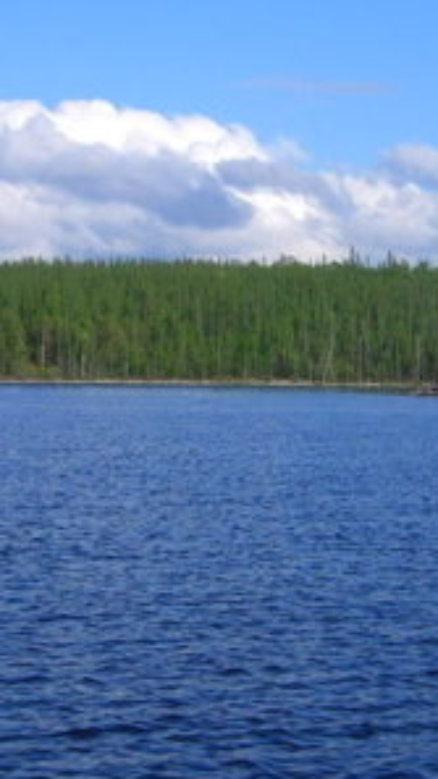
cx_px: 462
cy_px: 372
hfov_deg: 11.2
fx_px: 2210
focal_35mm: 107
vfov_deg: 20.0
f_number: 8
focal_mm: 7.9
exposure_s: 1/160
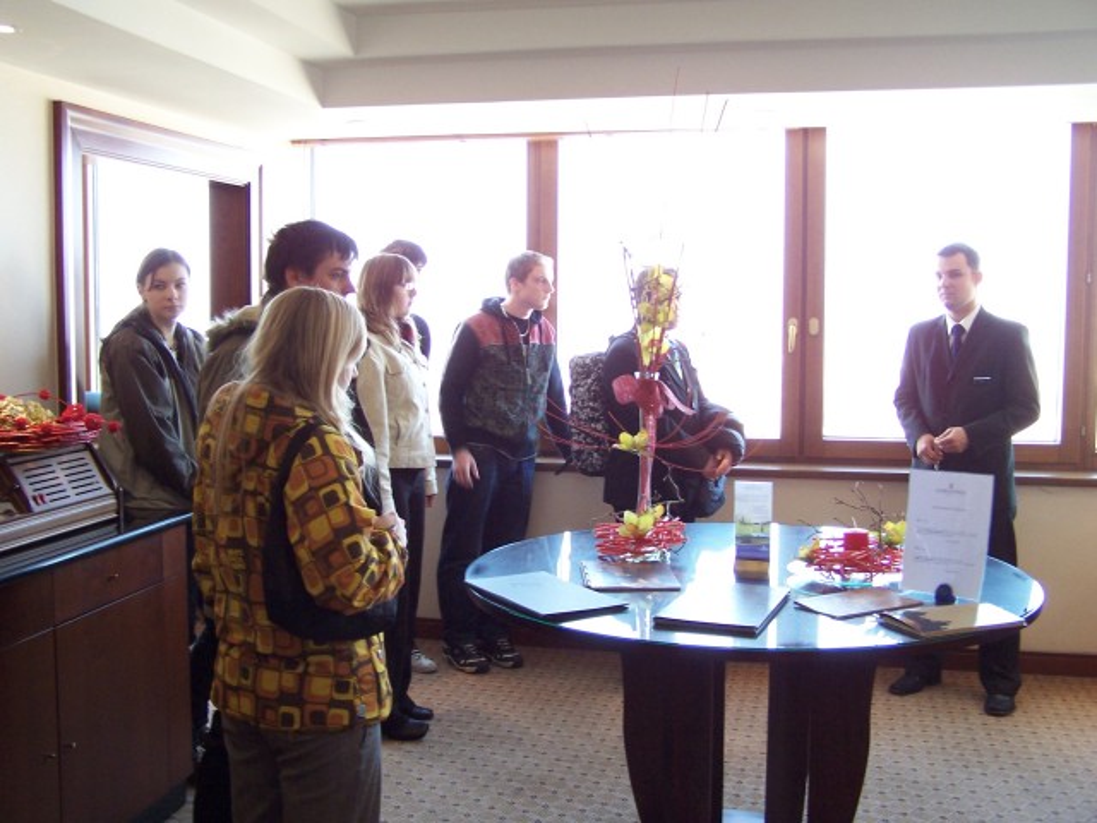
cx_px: 548
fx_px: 1204
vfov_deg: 37.7
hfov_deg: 49.0
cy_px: 412
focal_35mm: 38
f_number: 2.8
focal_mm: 6.3
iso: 140
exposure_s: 1/15
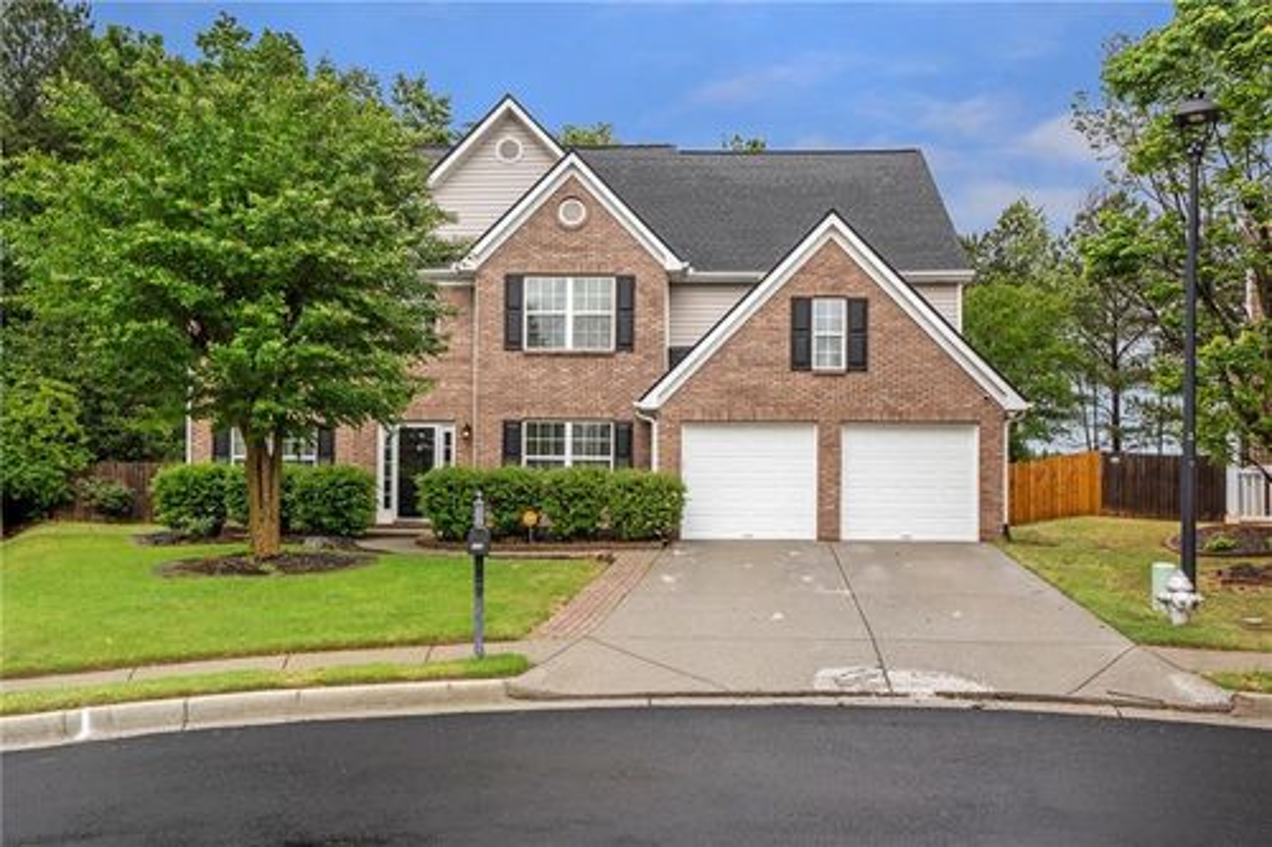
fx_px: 1024
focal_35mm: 29
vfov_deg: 44.9
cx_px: 636
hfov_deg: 63.7
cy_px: 424
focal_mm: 29
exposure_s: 1/800
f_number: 9
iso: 500
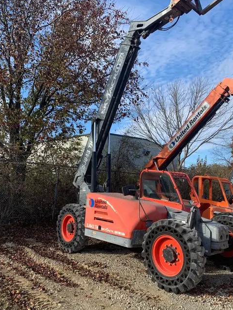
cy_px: 149
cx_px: 121
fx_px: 269
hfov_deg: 46.8
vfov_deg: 59.9
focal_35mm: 30
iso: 25
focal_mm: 4.25
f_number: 1.8
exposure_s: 1/1149
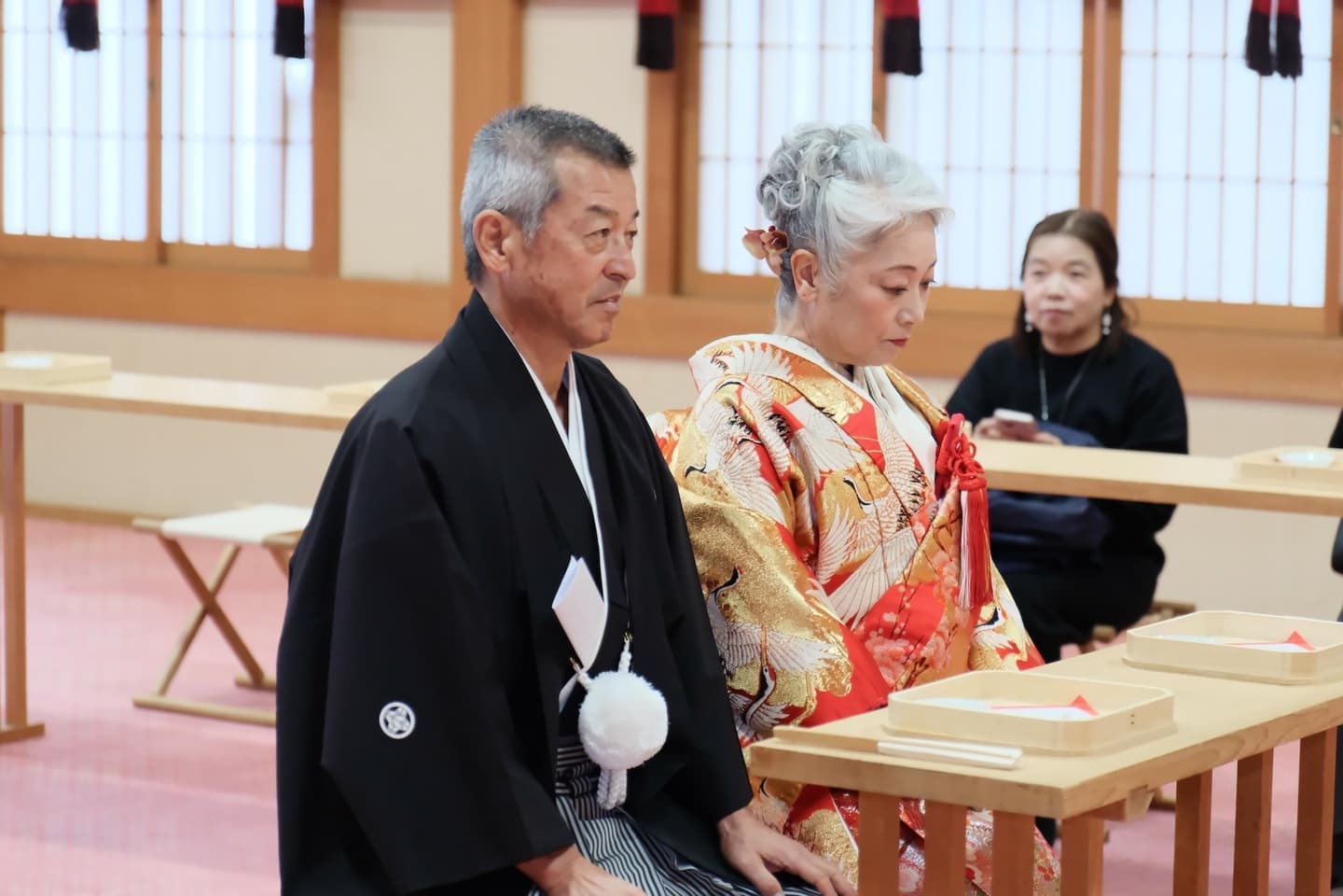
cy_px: 448
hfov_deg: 19.5
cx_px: 672
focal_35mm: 105
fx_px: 3917
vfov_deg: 13.0
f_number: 2.8
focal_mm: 70
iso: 3200
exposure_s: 1/60
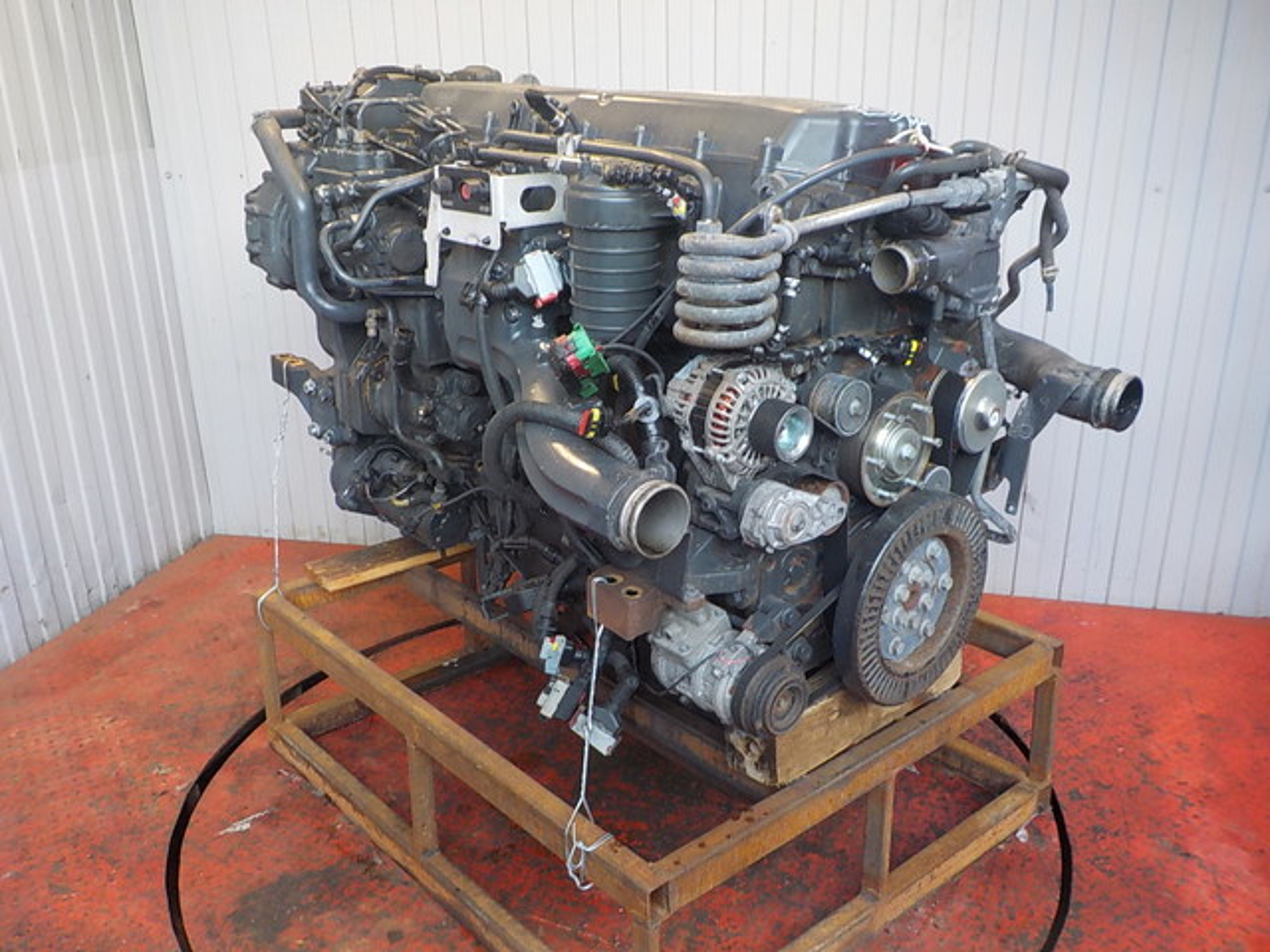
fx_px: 1101
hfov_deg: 60.0
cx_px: 635
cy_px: 476
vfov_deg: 46.8
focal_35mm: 30
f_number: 3.3
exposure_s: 1/30
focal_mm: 4.1
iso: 140
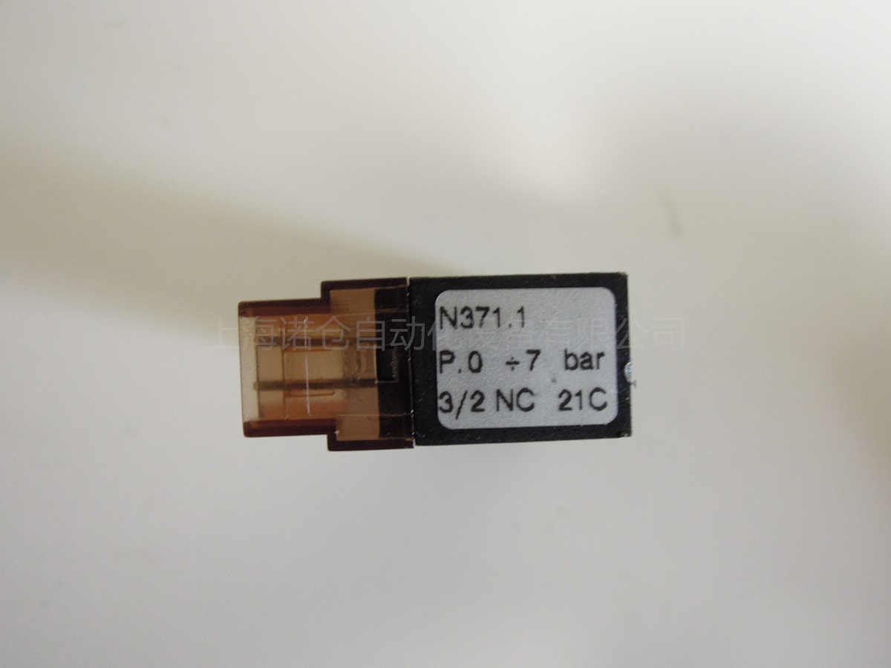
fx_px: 618
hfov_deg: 71.6
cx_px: 446
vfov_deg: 56.8
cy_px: 334
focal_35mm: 24
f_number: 2.8
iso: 400
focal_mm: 4.3
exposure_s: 1/25
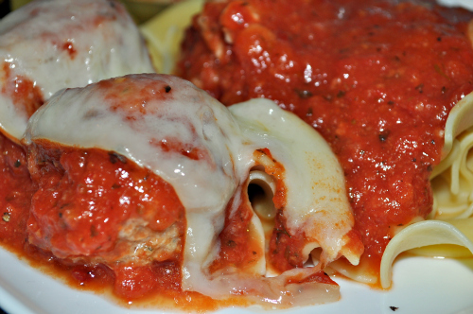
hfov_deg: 24.6
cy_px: 157
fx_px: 1083
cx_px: 236
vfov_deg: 16.5
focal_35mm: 82
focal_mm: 55
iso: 200
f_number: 8
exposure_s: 1/125
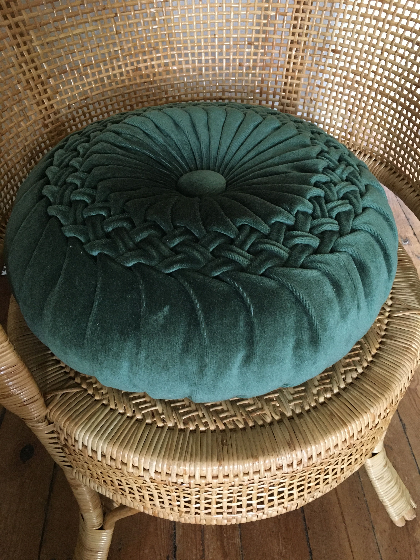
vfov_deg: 61.7
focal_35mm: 29
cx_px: 210
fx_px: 469
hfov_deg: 48.2
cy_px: 280
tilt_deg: -45.8
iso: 200
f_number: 2.2
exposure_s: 1/17
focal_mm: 4.15
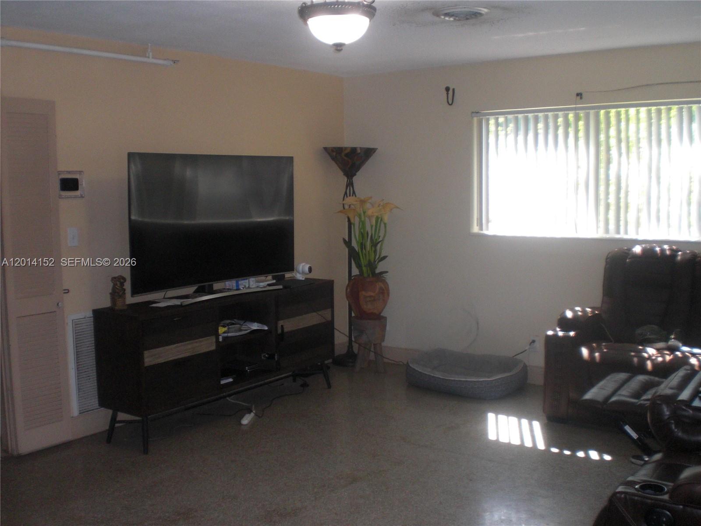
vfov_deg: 37.7
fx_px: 770
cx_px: 350
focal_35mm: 38
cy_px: 263
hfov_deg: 49.0
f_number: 3.1
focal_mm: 6.3
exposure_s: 1/60
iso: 200
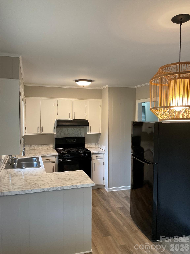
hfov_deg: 48.2
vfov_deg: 61.7
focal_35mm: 29
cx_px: 95
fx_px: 212
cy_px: 127
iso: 80
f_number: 1.8
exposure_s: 1/60
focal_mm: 3
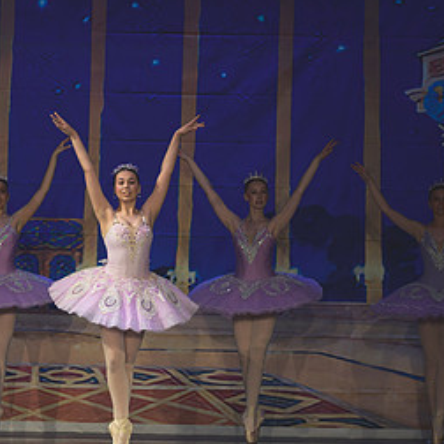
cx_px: 72
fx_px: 4818
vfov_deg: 5.3
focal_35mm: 332
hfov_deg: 5.3
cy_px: 320
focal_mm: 170
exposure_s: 1/320
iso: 450
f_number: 2.8
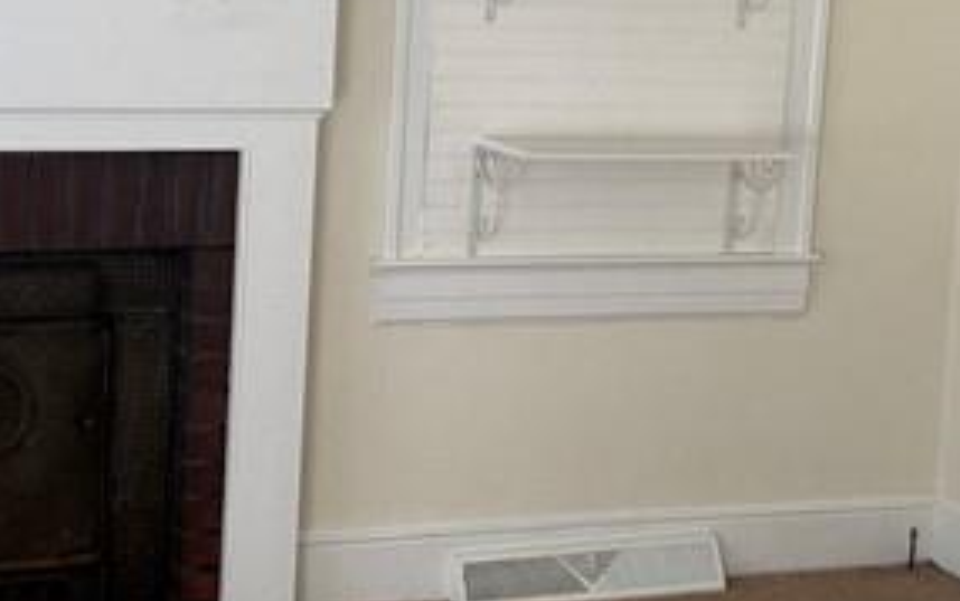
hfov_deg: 22.7
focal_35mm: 91
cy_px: 232
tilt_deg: -7.9
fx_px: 2382
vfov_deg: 14.4
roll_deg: -2.1
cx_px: 289
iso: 200
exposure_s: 1/67
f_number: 1.78
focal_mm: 6.76
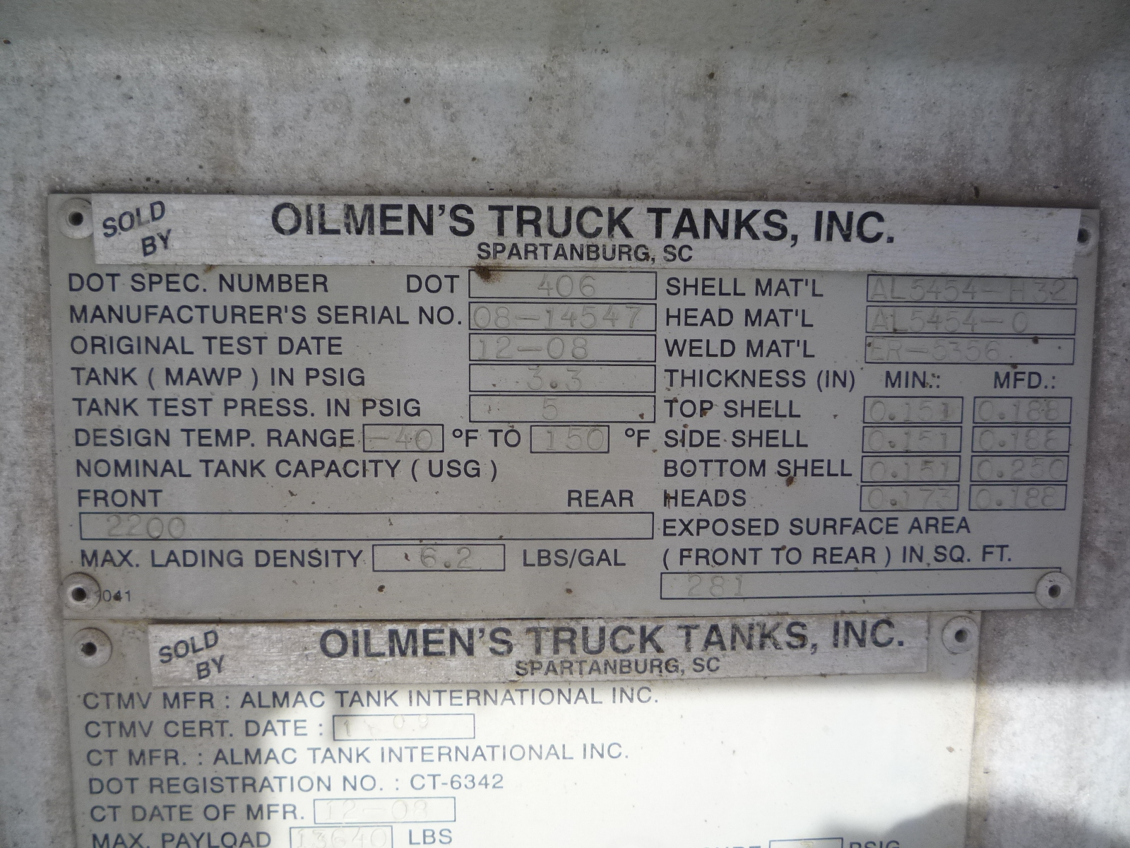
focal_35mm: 30
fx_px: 979
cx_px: 565
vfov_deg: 46.8
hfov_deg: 60.0
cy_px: 424
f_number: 4
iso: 100
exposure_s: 1/200
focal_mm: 5.2
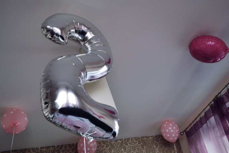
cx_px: 114
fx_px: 238
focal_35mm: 38
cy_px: 76
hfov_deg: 51.3
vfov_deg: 35.5
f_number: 5.6
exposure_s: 1/125
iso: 400
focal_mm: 25
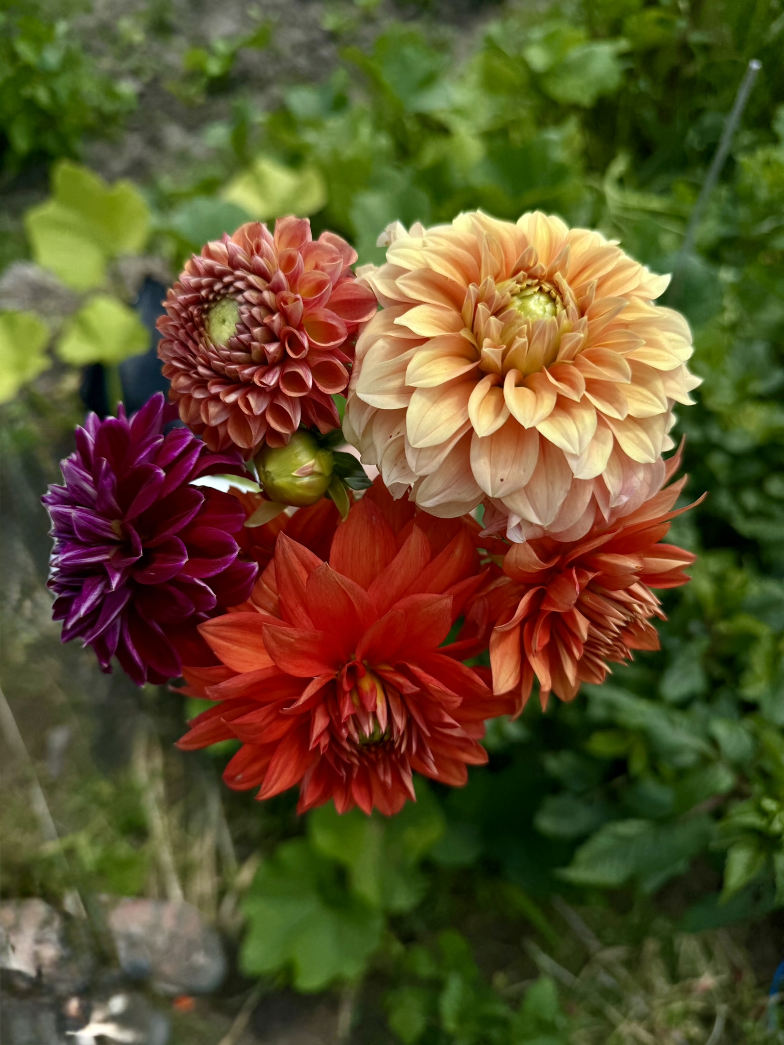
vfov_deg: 71.6
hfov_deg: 56.8
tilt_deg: -58.7
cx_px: 392
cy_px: 522
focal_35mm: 24
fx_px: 725
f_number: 1.78
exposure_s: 1/10309
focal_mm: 6.76
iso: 80
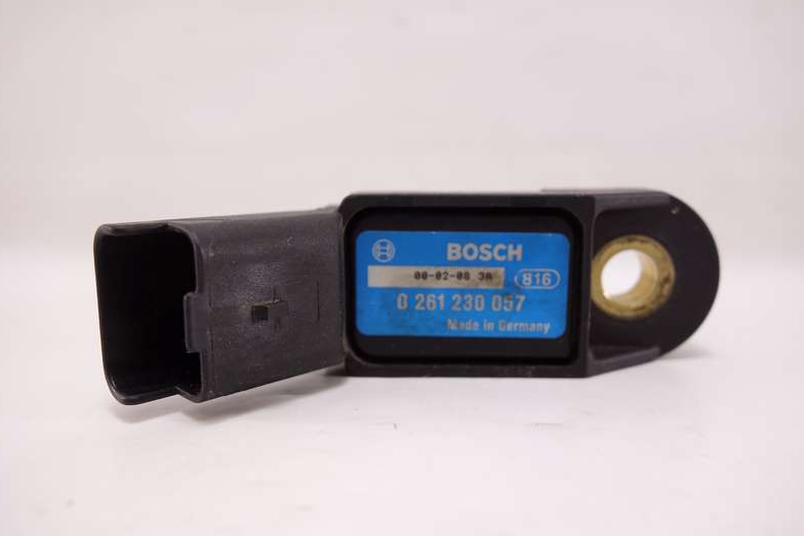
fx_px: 648
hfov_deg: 63.7
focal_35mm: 29
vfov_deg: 45.0
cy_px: 271
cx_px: 411
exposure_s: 1/25
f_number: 4.5
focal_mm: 10.4
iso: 125
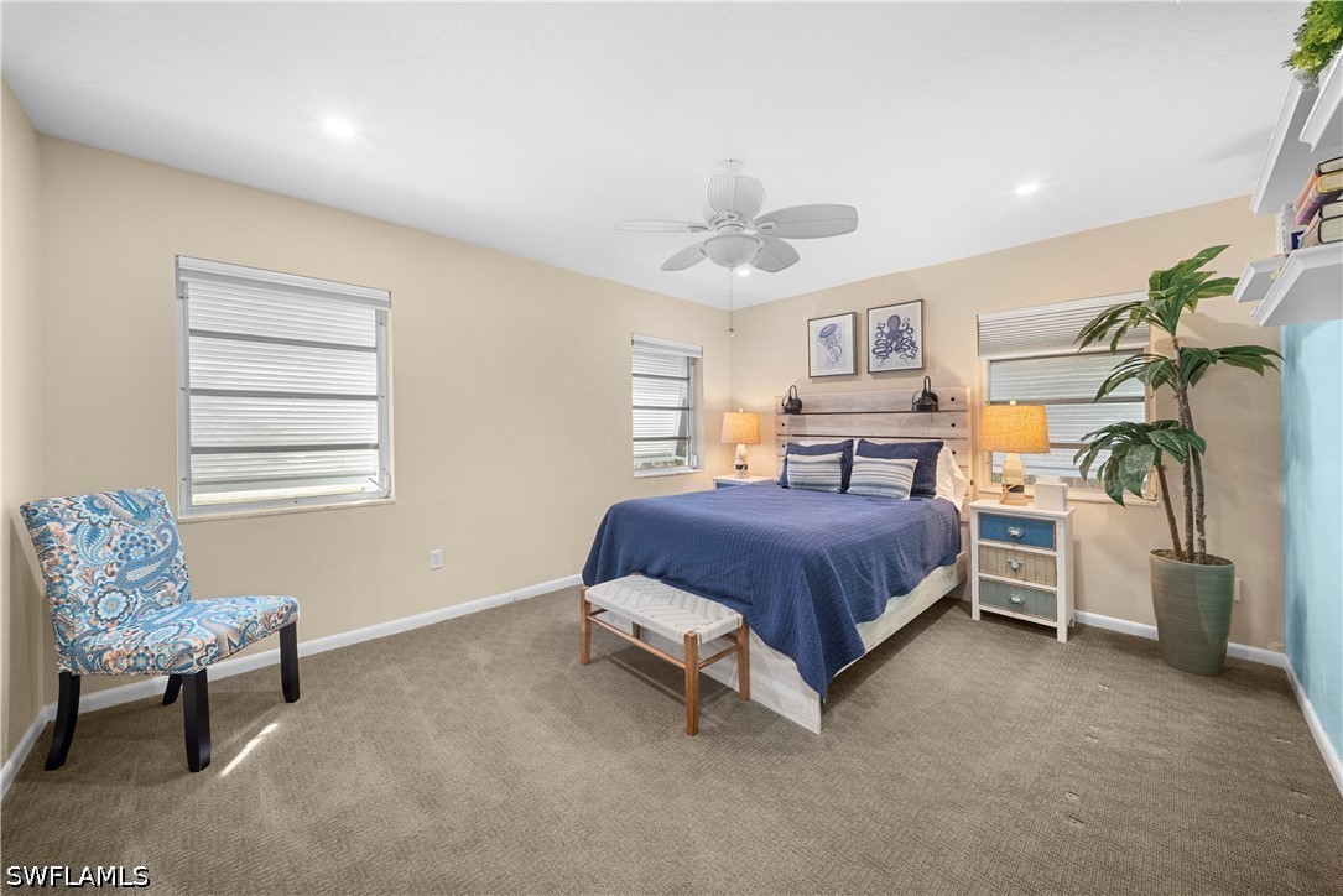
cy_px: 448
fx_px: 448
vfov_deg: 90.0
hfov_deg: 112.6
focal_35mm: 12
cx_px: 672
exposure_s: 1/13
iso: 2000
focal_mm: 12
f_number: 11
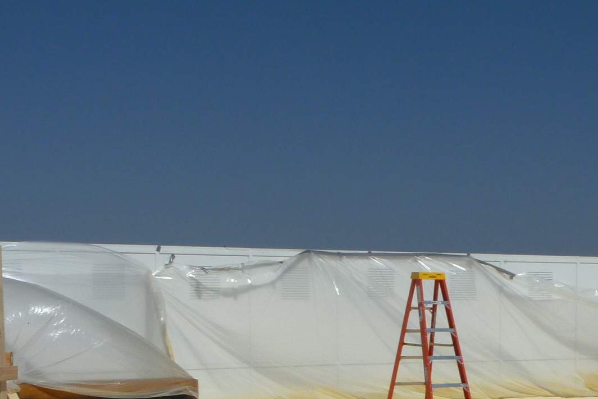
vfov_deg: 13.9
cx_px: 526
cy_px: 516
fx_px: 1578
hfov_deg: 21.0
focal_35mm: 95
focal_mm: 6.8
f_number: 5.6
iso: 80
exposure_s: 1/1000
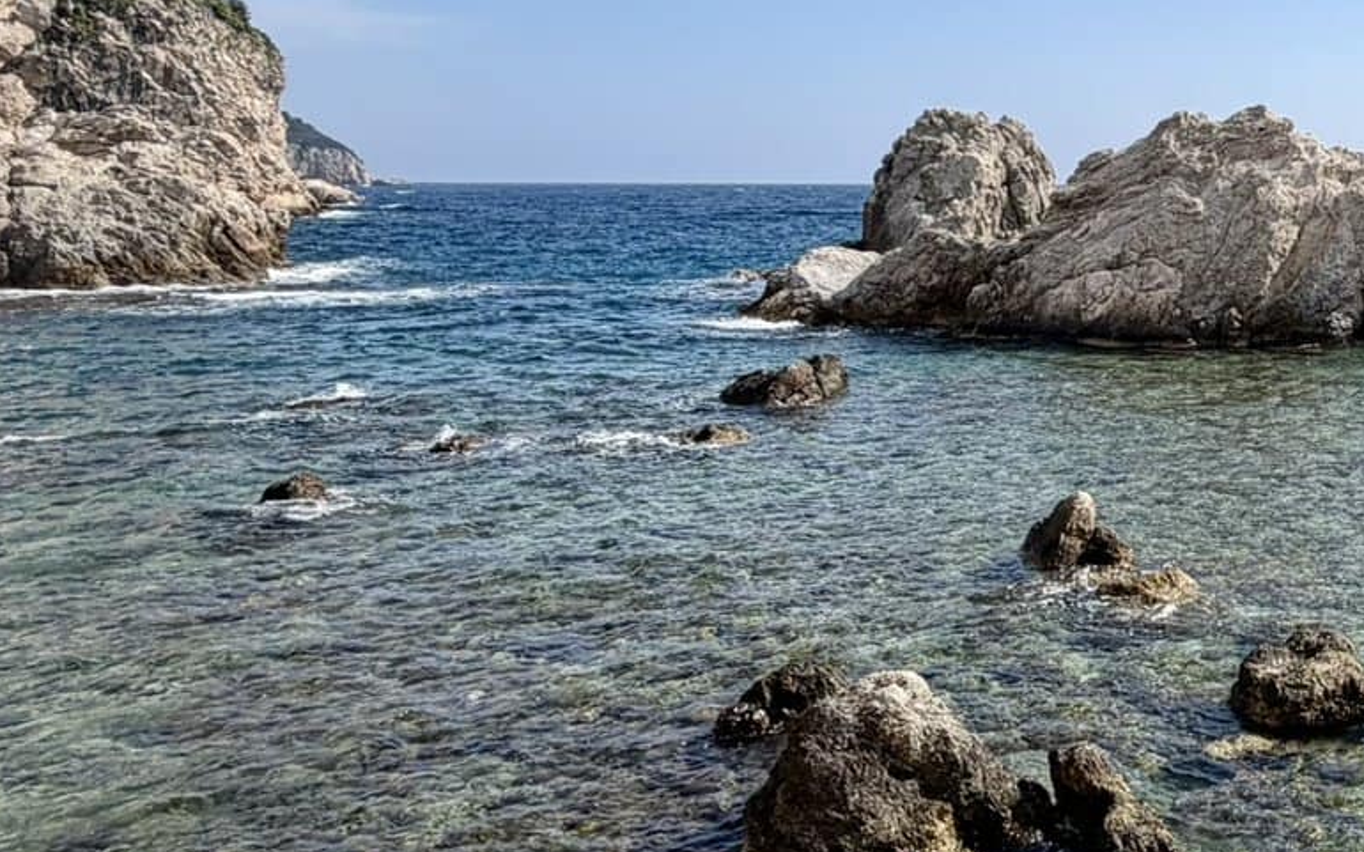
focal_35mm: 37
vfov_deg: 34.4
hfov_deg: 44.0
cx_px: 1399
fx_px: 1375
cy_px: 367
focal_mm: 2.22
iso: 20
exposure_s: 1/876
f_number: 2.2
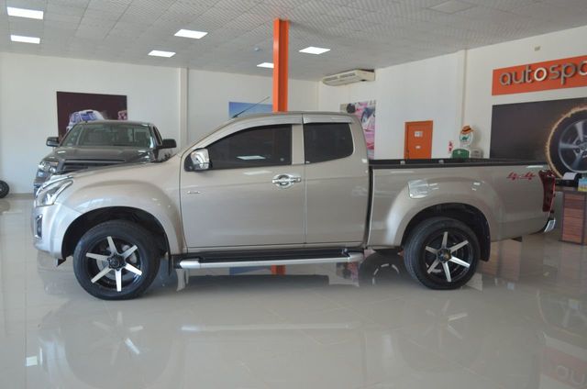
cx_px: 294
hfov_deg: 62.0
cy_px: 194
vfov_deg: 43.4
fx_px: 488
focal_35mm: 30
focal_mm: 20
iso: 500
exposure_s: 1/160
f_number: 3.8
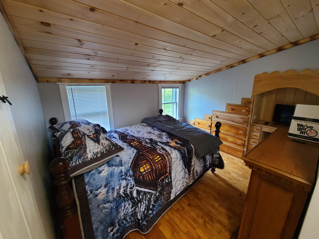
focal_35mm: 13
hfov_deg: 106.2
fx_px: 120
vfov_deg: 89.9
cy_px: 120
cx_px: 160
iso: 320
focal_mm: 2.2
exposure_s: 1/30
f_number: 2.2
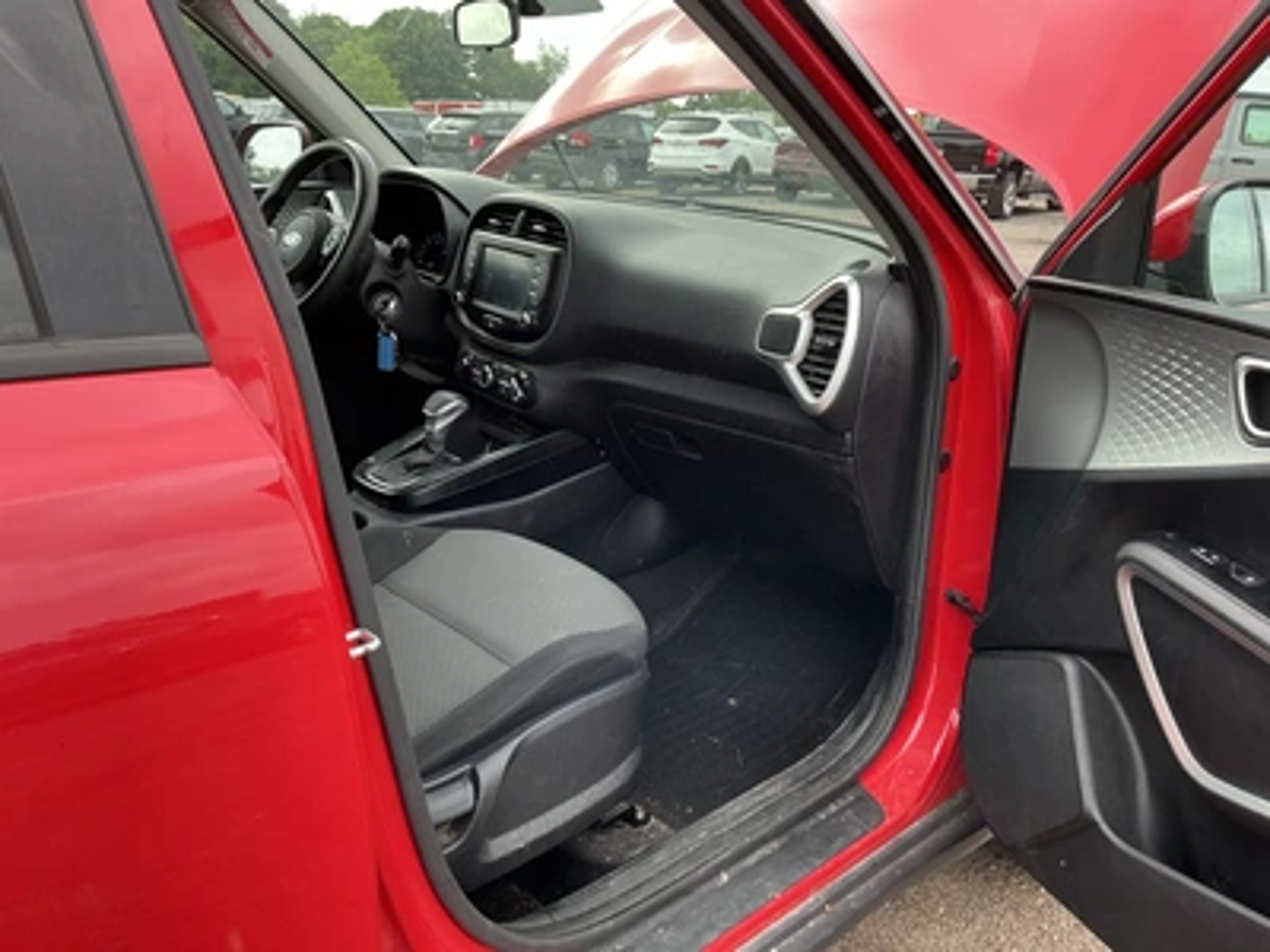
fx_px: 1027
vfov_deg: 49.7
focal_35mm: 28
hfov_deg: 63.4
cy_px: 476
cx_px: 635
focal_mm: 3
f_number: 1.8
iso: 20
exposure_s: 1/122
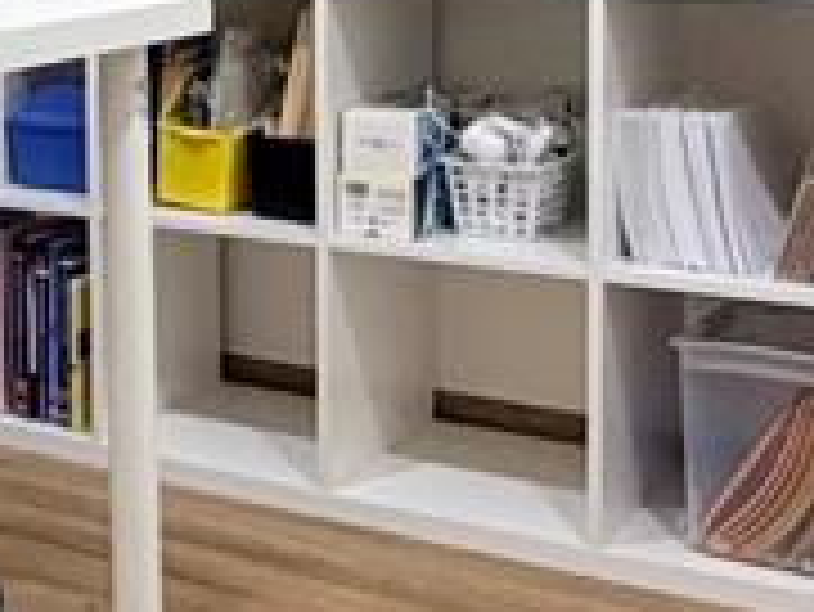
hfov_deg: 22.6
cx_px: -180
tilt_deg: -0.4
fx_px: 1859
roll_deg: +2.0
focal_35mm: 79
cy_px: -32
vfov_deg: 18.1
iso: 320
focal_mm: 2.22
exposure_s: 1/120
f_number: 2.2
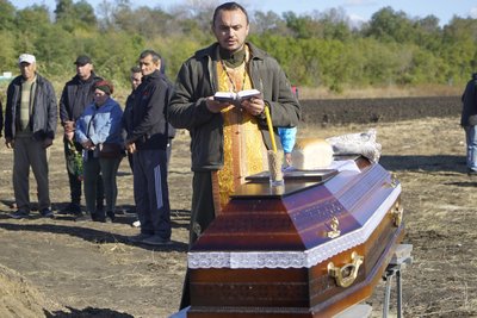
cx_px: 238
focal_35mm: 70
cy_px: 159
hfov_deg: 28.8
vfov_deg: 19.5
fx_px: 928
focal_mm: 70
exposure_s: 1/400
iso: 100
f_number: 5.6
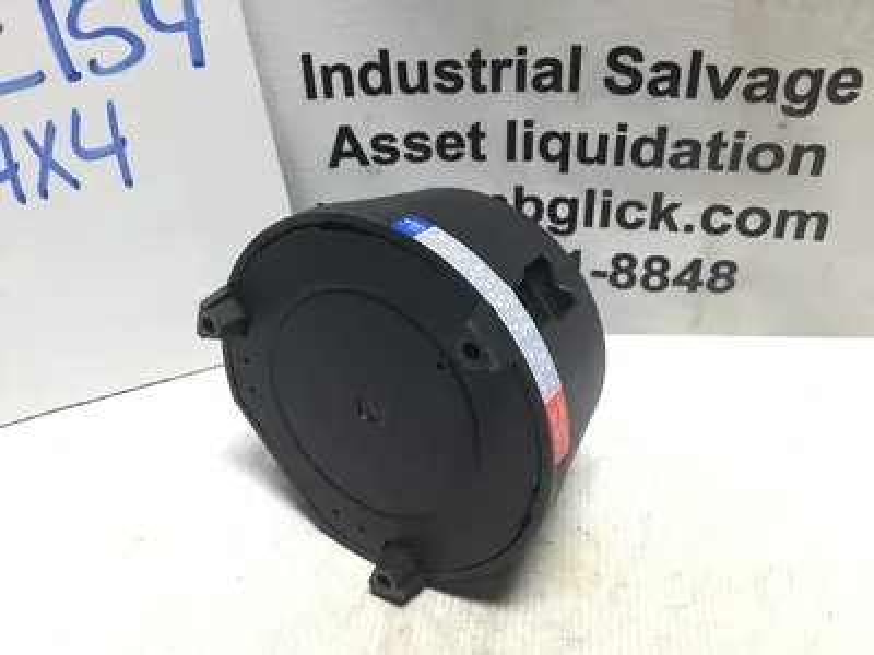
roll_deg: +2.9
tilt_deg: -37.2
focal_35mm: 31
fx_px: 783
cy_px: 328
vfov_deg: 45.4
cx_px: 437
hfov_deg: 58.4
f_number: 2.4
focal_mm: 3.3
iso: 40
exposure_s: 1/120
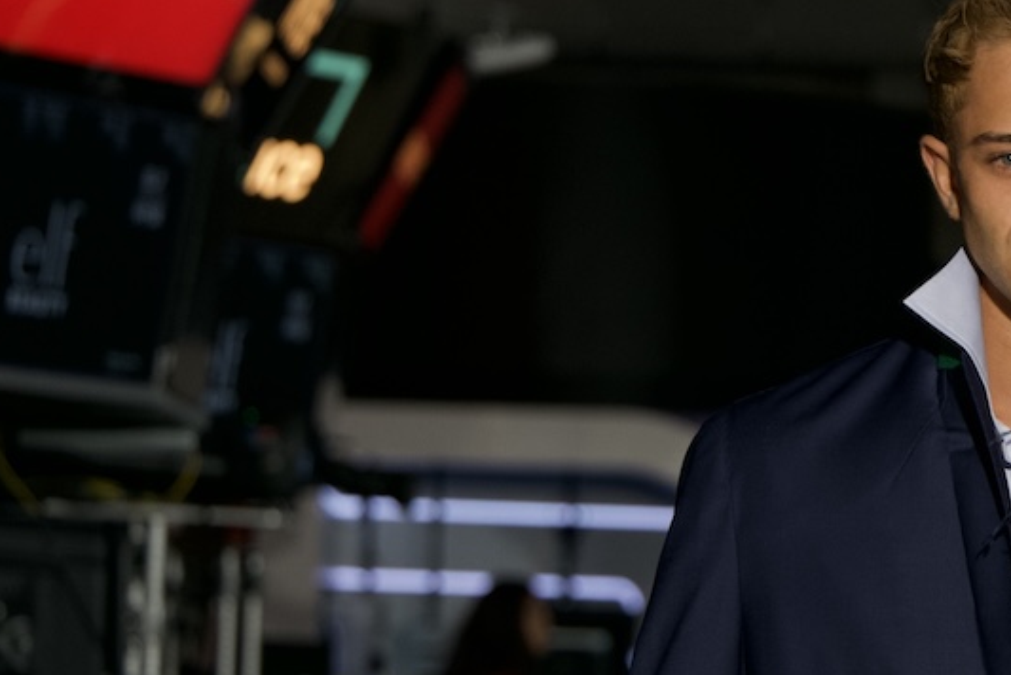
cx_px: 1068
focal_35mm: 261
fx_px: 7333
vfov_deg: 5.3
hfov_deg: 7.8
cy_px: 360
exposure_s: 1/250
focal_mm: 116
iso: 2000
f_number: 5.1
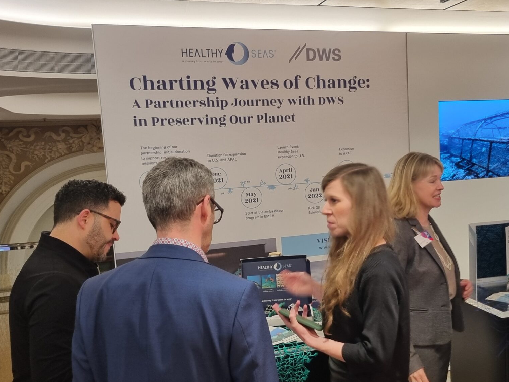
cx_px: 375
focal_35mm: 44
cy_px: 214
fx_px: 647
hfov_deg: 41.8
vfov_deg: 32.8
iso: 80
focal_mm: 5.4
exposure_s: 1/31
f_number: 1.8
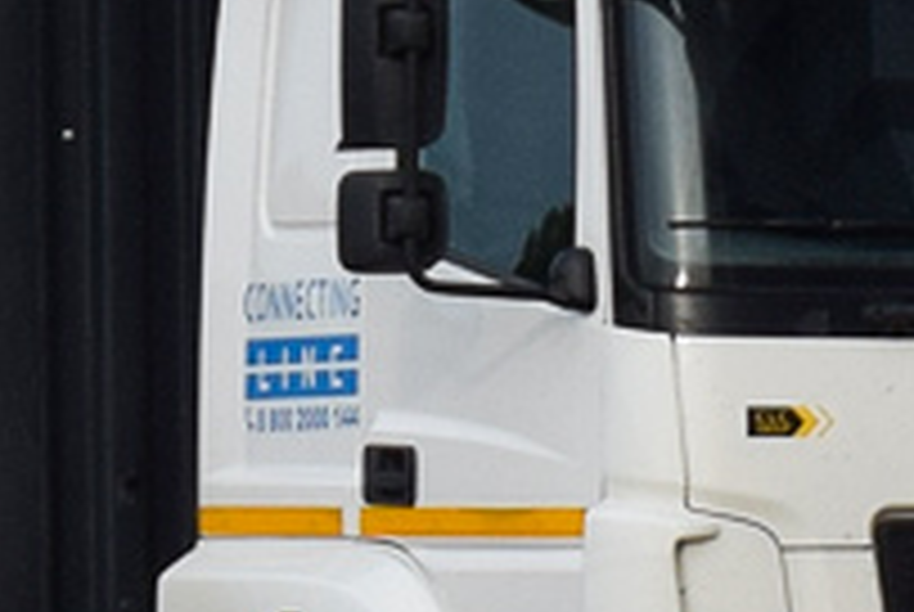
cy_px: -40
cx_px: 603
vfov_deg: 2.8
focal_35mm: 487
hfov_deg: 4.2
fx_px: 12381
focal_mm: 55
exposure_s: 1/250
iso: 220
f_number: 8
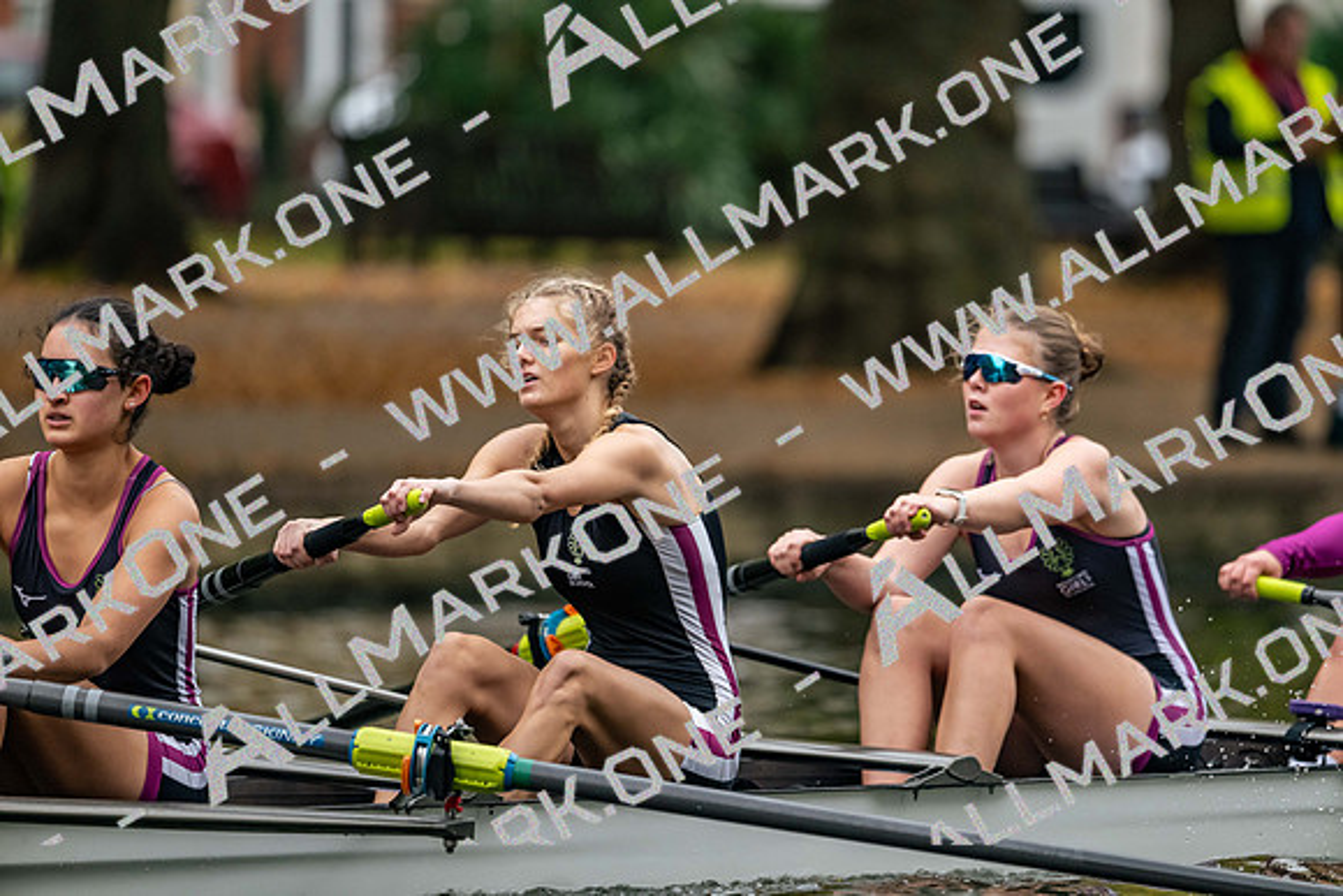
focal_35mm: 400
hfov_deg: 5.2
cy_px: 448
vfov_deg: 3.4
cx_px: 672
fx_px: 14925
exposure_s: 1/2500
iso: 2200
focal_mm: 400
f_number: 4.5
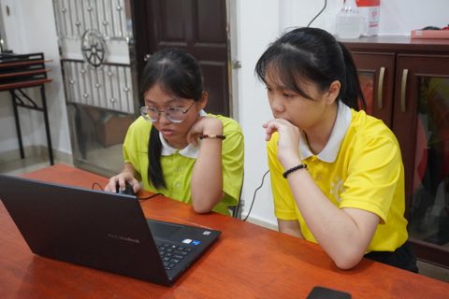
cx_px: 224
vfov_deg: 35.5
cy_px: 150
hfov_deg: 51.3
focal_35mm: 38
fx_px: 468
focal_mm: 25
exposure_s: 1/160
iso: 5000
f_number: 4.5
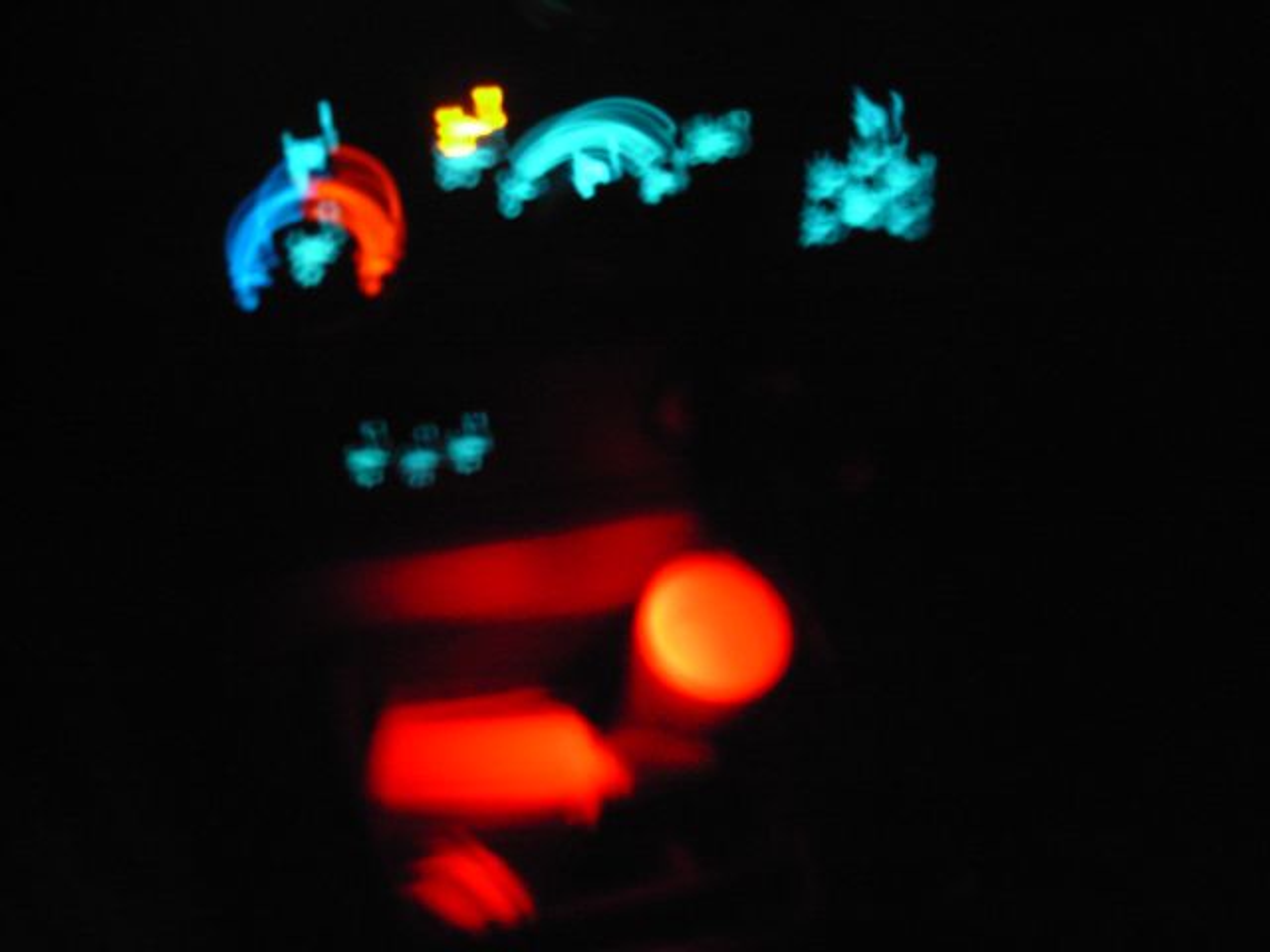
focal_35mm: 38
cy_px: 476
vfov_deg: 37.7
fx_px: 1394
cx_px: 635
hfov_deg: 49.0
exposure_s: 1
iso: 200
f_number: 2.9
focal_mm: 6.3
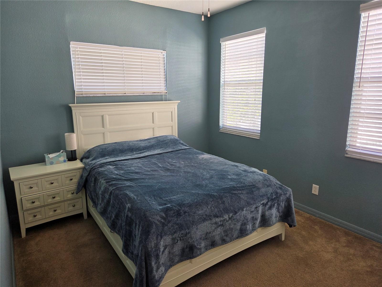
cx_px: 191
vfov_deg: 58.9
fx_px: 254
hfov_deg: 73.9
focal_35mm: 23
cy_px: 144
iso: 64
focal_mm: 5.4
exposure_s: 1/120
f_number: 1.8
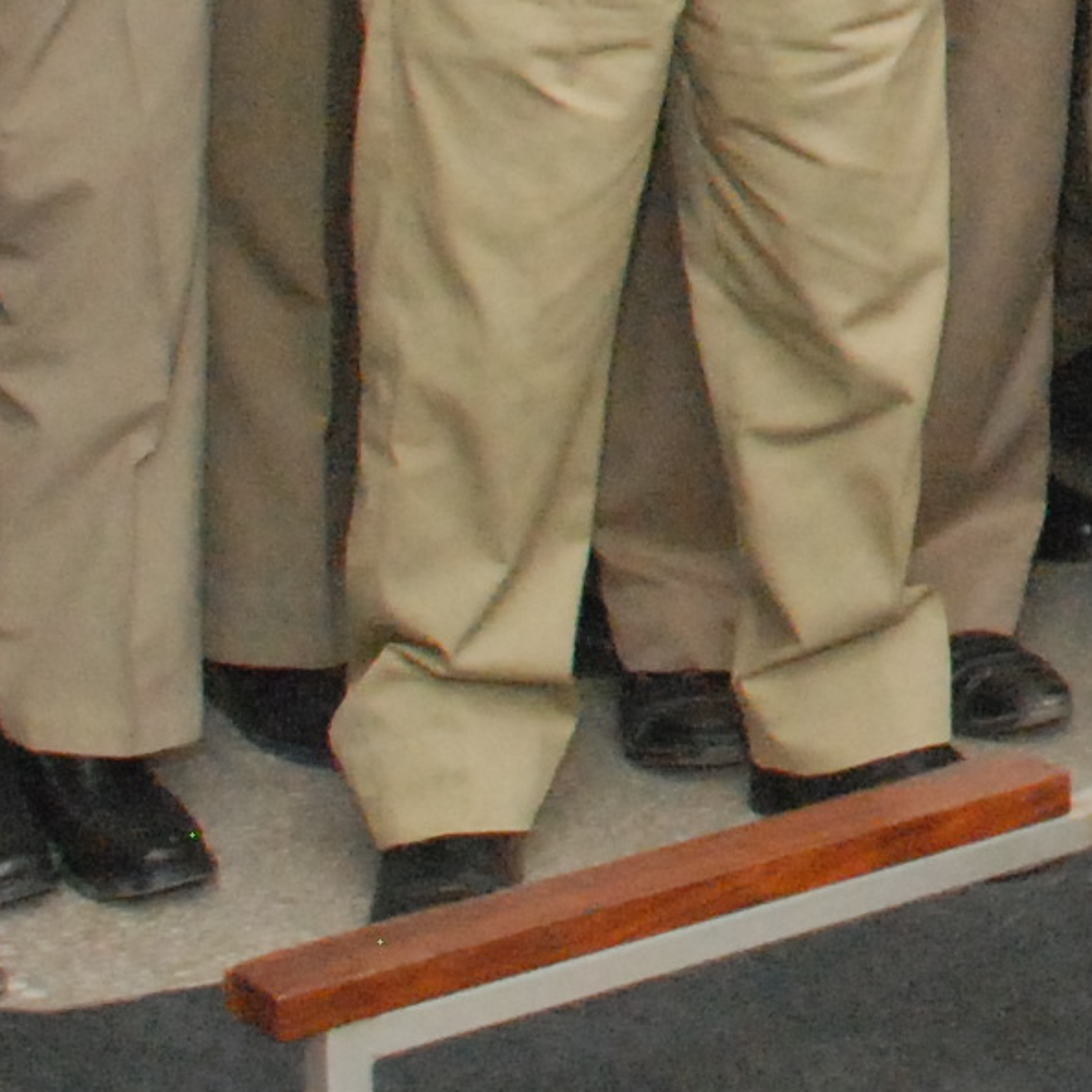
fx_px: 5354
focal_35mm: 150
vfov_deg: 11.3
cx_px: 2103
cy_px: -354
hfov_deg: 10.8
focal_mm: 18
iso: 1600
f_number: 7.1
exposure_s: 1/125
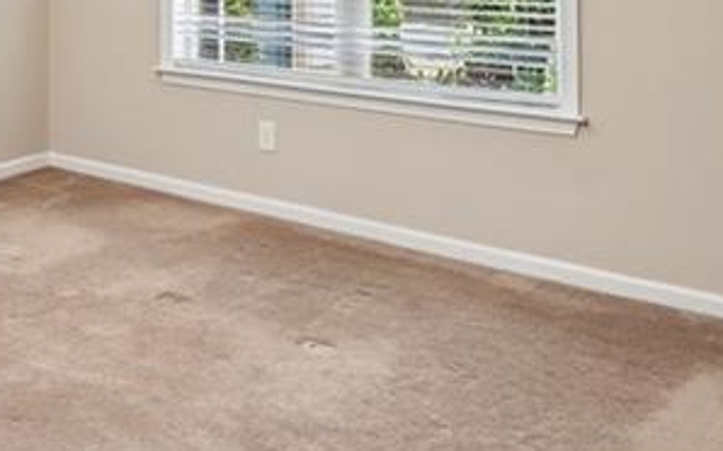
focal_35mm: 49
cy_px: -52
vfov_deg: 24.5
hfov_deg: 38.5
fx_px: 965
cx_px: 85
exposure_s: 1/10
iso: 320
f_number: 8
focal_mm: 14
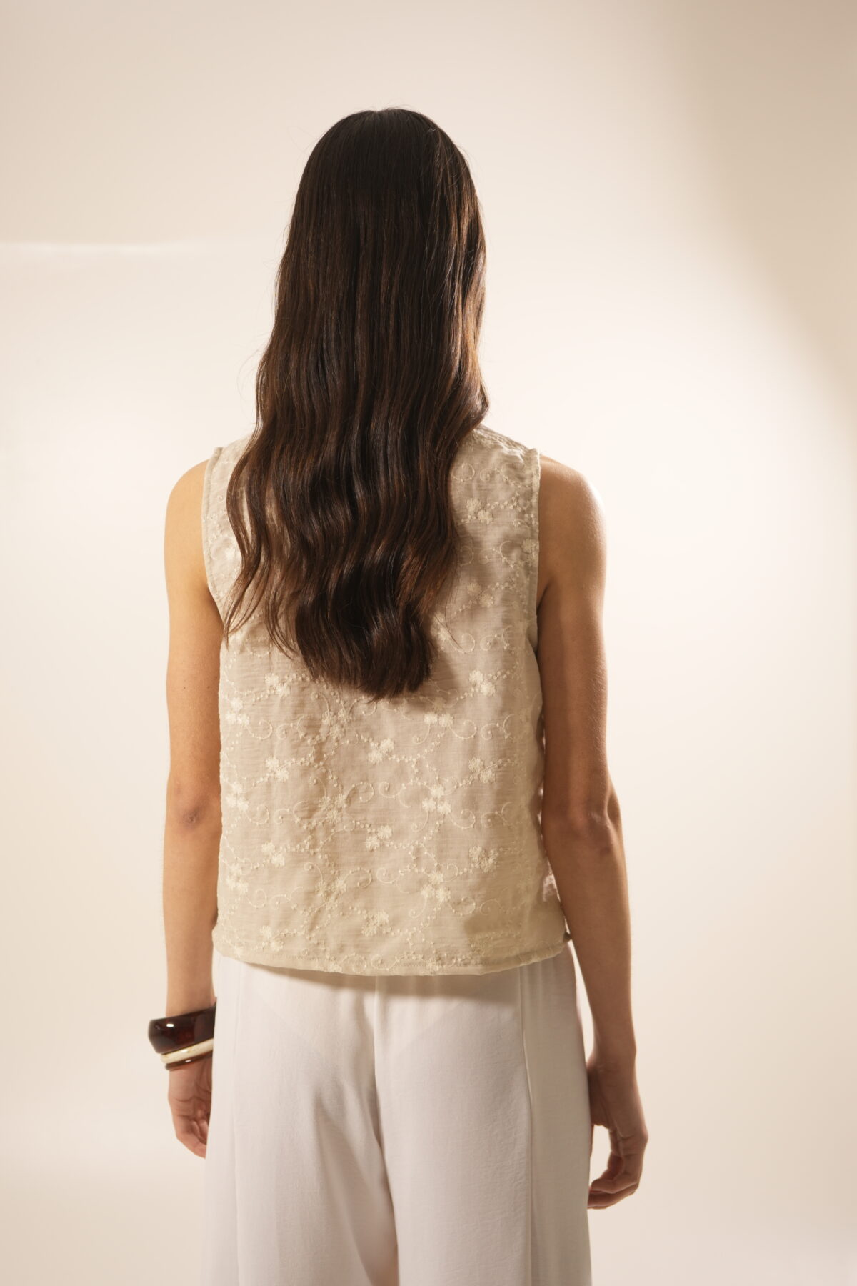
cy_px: 643
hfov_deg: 27.0
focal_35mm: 50
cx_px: 428
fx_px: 1785
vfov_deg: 39.6
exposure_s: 1/50
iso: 400
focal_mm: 50
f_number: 3.2
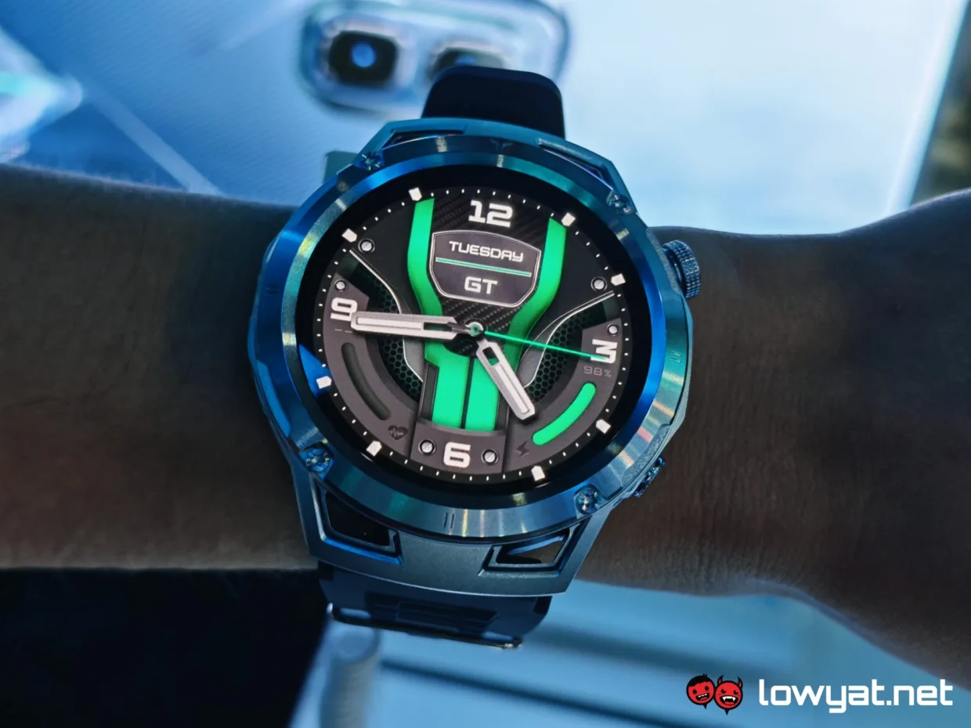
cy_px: 364
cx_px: 486
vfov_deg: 31.5
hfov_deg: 41.2
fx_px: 1290
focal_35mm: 46
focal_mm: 5.4
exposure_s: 1/100
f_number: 1.6
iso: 50
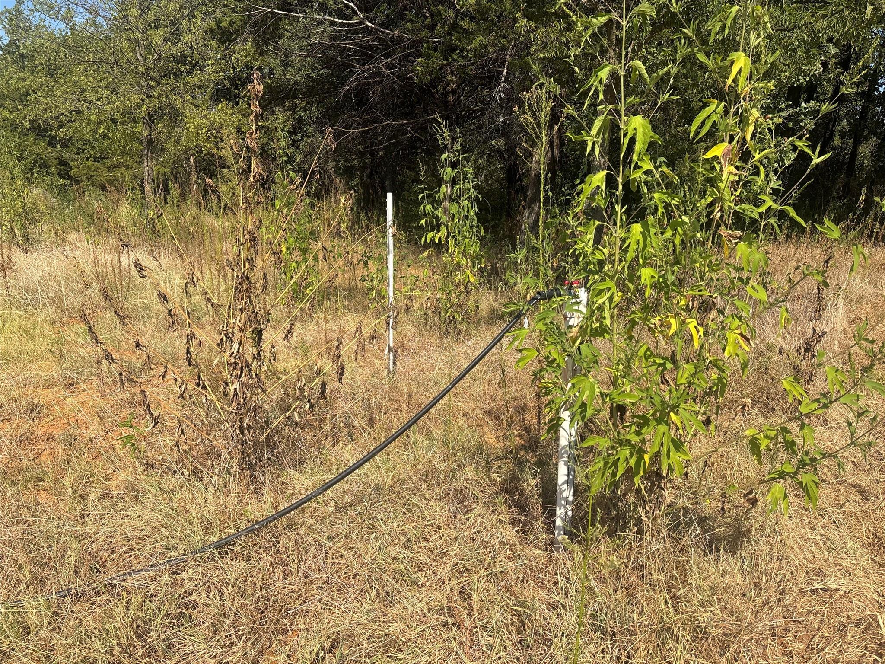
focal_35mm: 26
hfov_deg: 67.3
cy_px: 332
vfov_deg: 53.1
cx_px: 442
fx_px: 665
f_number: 1.6
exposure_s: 1/3106
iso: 50
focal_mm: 5.96
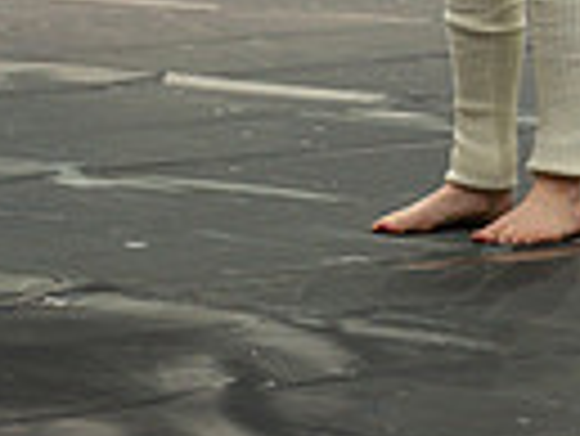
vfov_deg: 3.0
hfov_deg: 4.1
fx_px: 8134
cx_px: 472
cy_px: -503
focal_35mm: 485
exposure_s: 1/500
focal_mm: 145
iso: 1800
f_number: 4
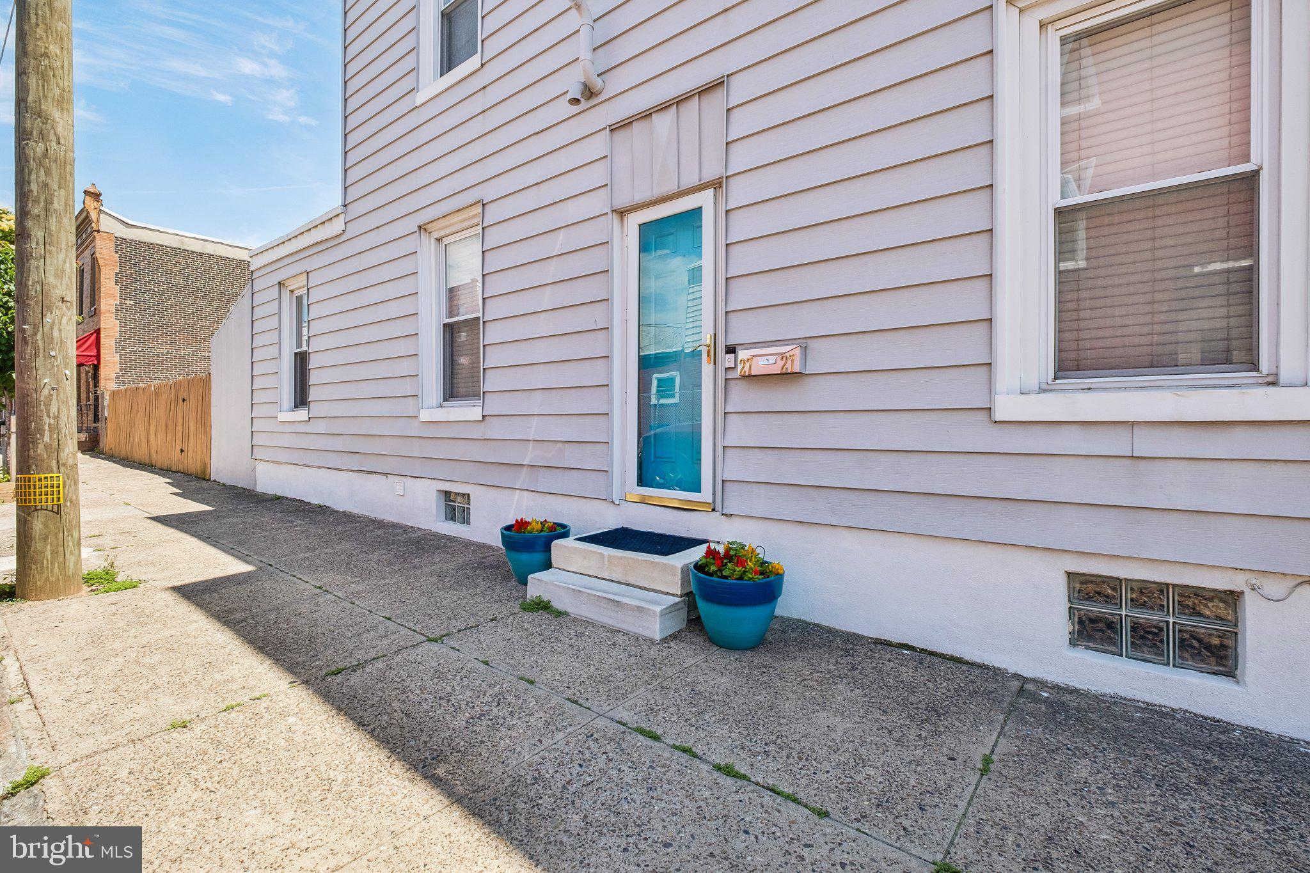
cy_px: 436
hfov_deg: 96.7
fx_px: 582
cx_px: 655
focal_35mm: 16
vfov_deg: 73.7
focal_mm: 10.5
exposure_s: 1/250
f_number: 8
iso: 250
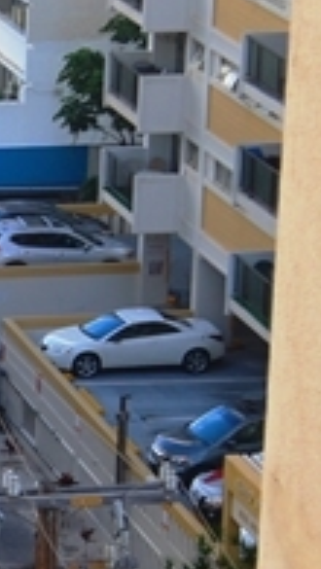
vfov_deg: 9.8
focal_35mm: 219
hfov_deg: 5.4
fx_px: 3307
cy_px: 378
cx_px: -362
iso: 200
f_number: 5.6
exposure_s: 1/250
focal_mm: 34
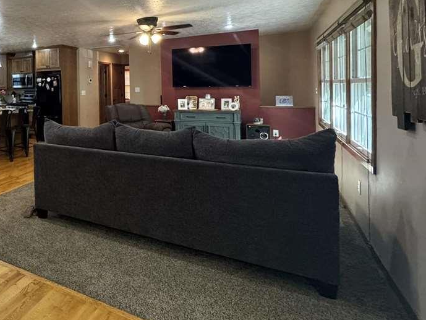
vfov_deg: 51.1
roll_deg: +0.8
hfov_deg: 57.5
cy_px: 85
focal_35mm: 26
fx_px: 320
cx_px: 41
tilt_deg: +0.2
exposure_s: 1/60
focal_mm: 2.22
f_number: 2.2
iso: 320
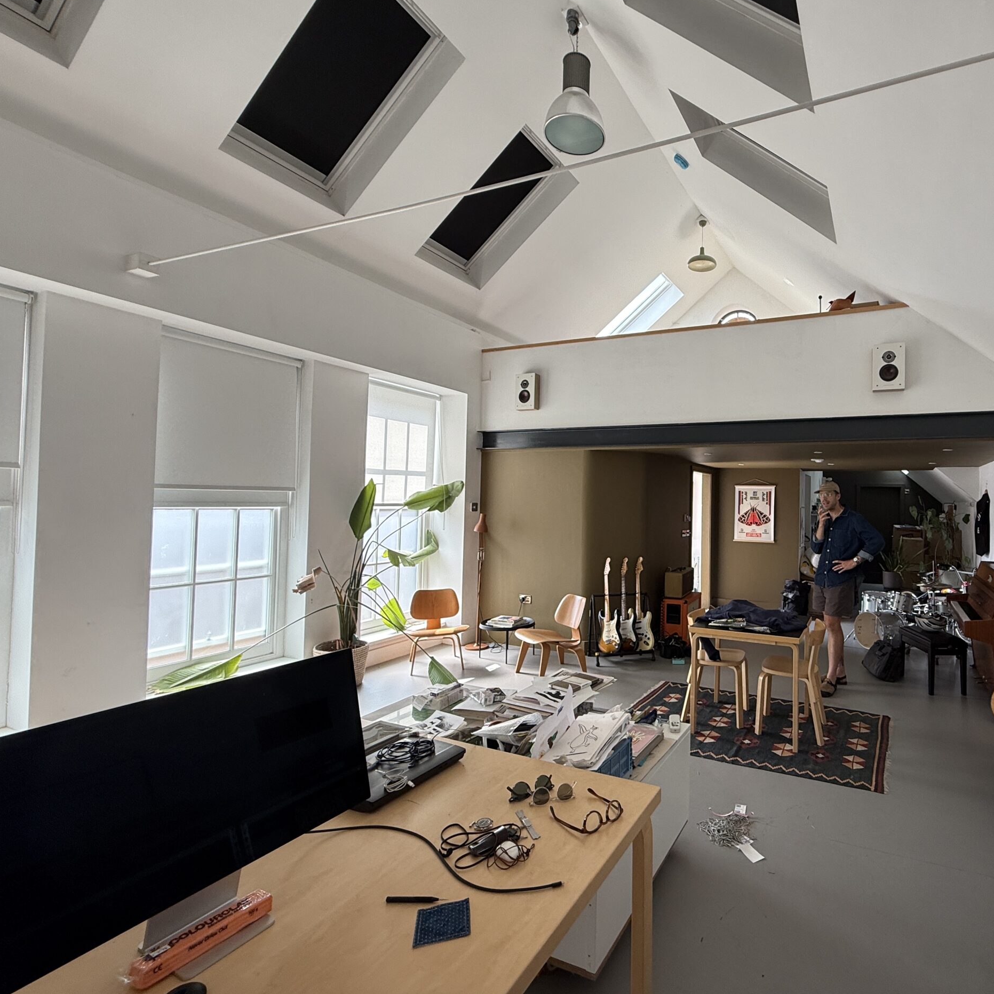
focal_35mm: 17
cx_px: 663
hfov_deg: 81.1
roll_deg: -1.5
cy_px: 488
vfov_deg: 84.0
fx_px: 552
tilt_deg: +0.8
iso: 64
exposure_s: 1/99
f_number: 2.2
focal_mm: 2.22
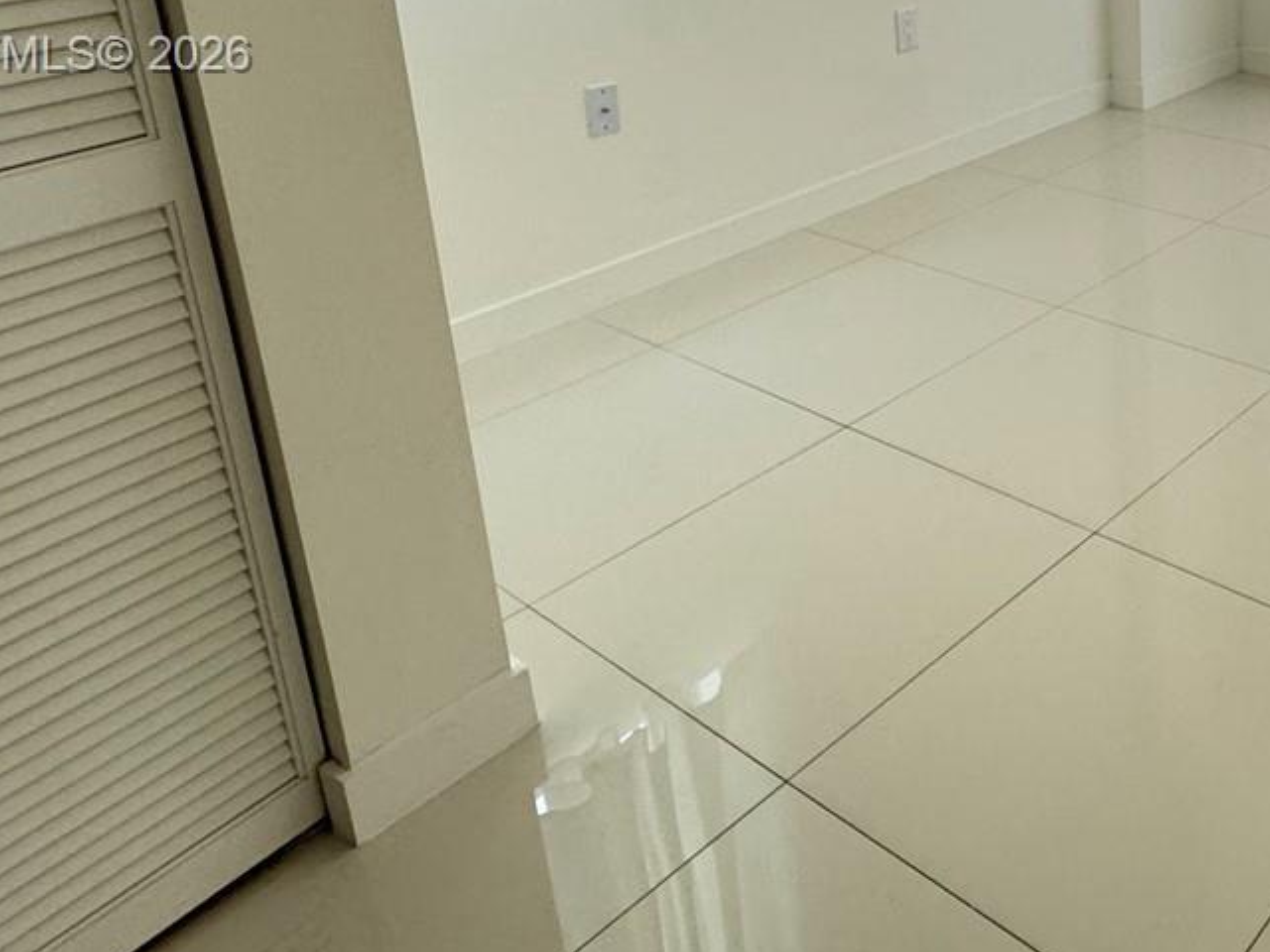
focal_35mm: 35
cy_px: 58
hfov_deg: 45.8
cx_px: 1220
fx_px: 1284
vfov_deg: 37.4
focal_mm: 2.22
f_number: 2.2
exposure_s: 1/120
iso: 200
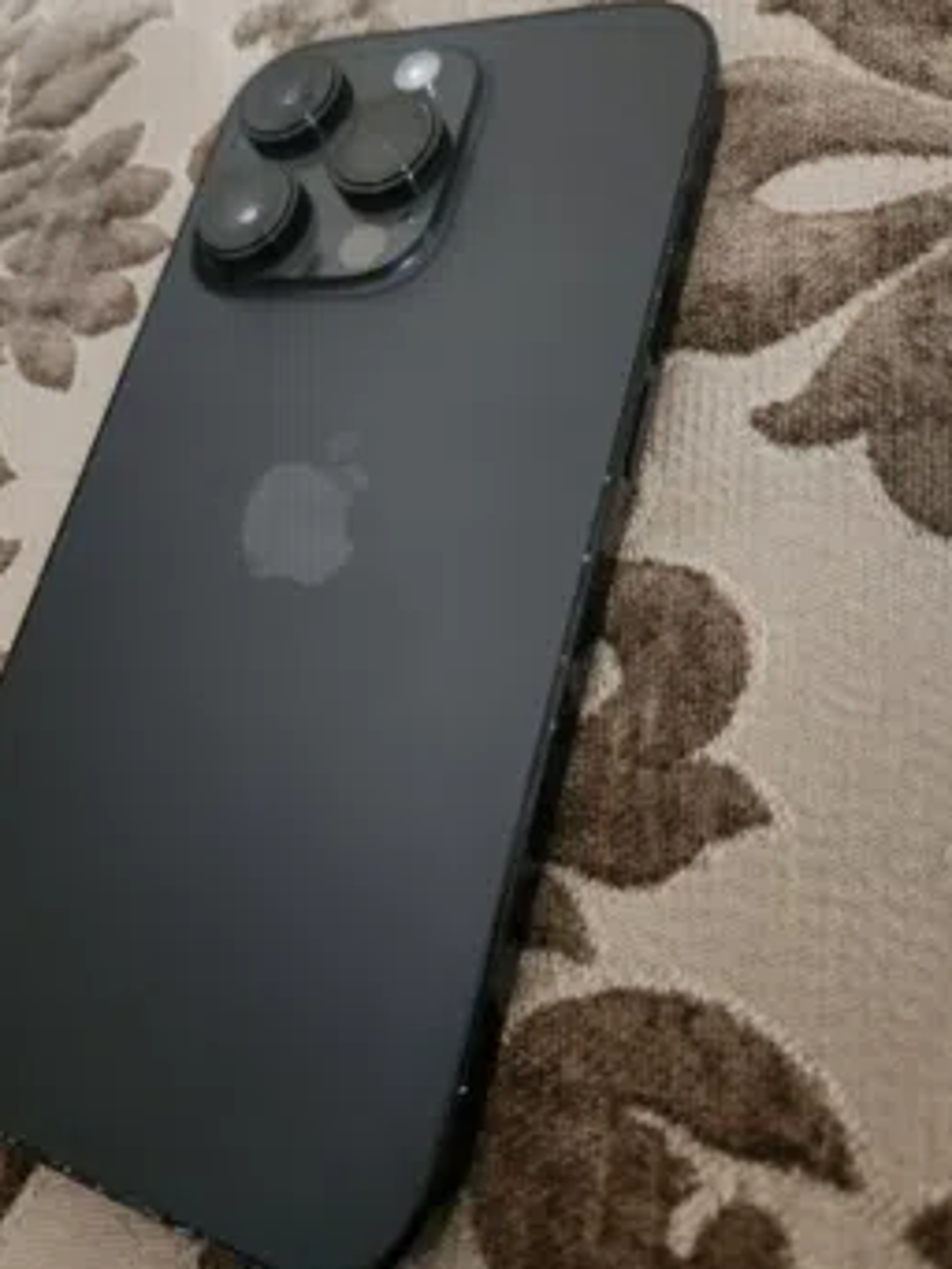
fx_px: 989
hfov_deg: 51.2
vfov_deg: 65.3
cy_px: 610
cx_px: 405
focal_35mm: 27
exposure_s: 1/11.1
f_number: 1.8
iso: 500
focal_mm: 5.4
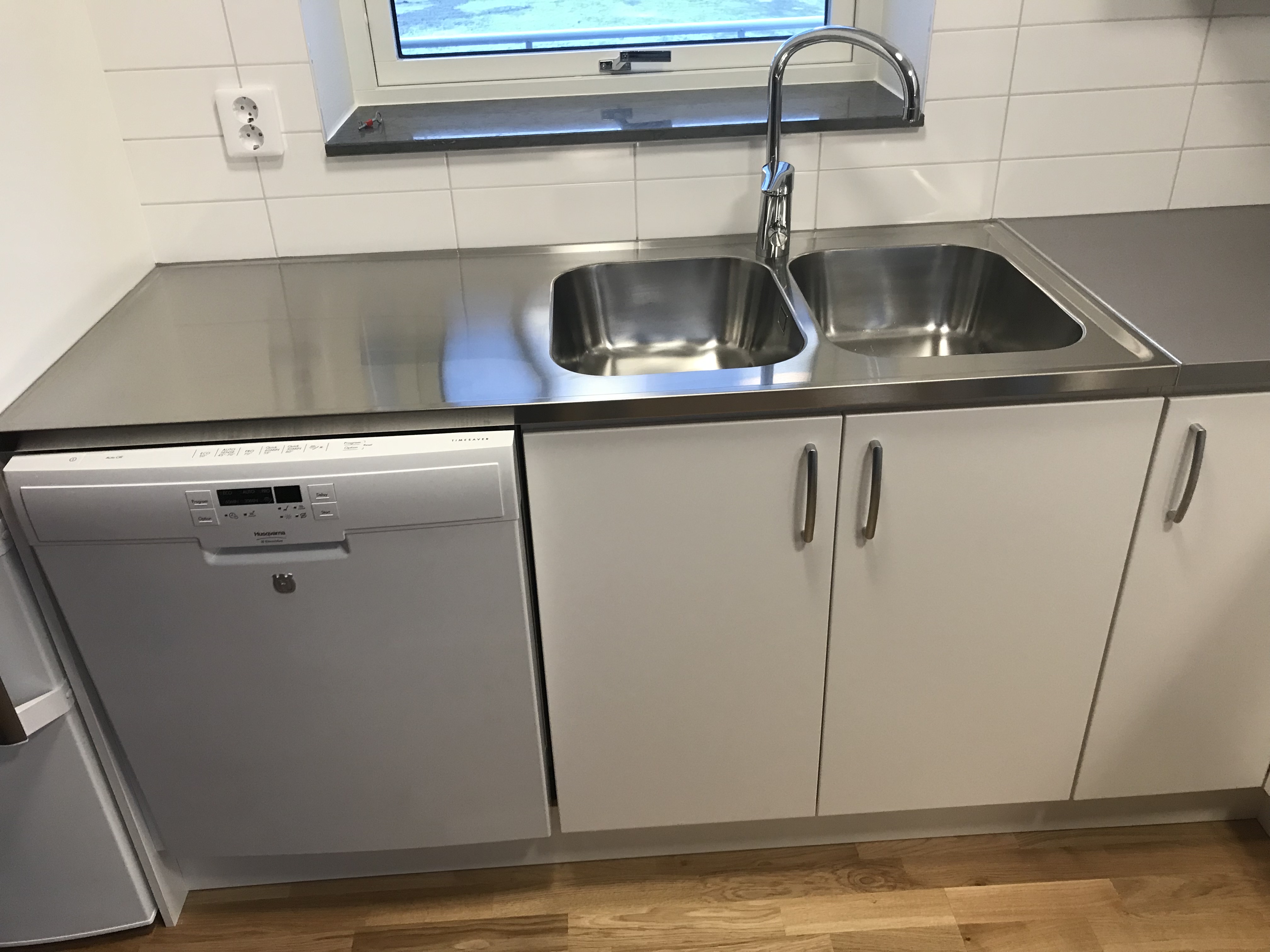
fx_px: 1027
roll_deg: +2.1
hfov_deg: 63.4
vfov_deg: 49.7
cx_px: 635
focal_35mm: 28
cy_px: 476
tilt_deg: -30.6
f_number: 1.8
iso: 40
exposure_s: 1/25
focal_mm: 3.99
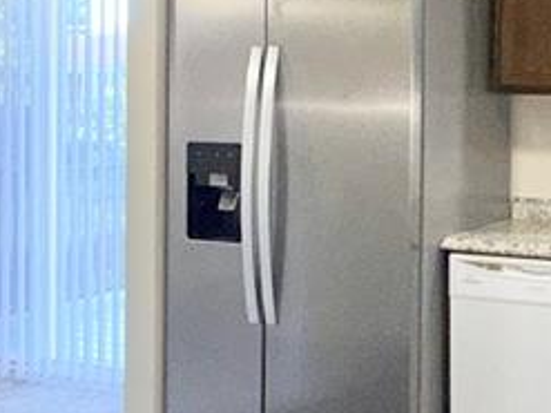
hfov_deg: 30.1
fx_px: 923
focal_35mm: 58
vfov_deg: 25.0
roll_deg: -0.9
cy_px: 126
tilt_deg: -1.3
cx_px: 593
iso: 80
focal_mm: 2.22
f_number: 2.2
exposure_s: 1/89
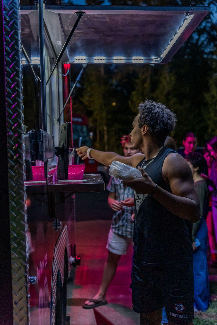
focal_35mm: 51
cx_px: 108
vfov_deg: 39.0
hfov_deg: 26.5
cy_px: 162
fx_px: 460
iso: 6400
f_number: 3.5
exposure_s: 1/320
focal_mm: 50.9
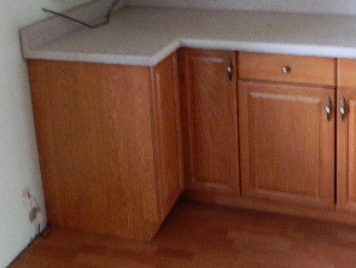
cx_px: 237
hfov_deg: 36.4
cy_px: 10
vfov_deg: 26.8
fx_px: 535
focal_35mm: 52
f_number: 2.8
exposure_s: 1/30
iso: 250
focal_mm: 4.3
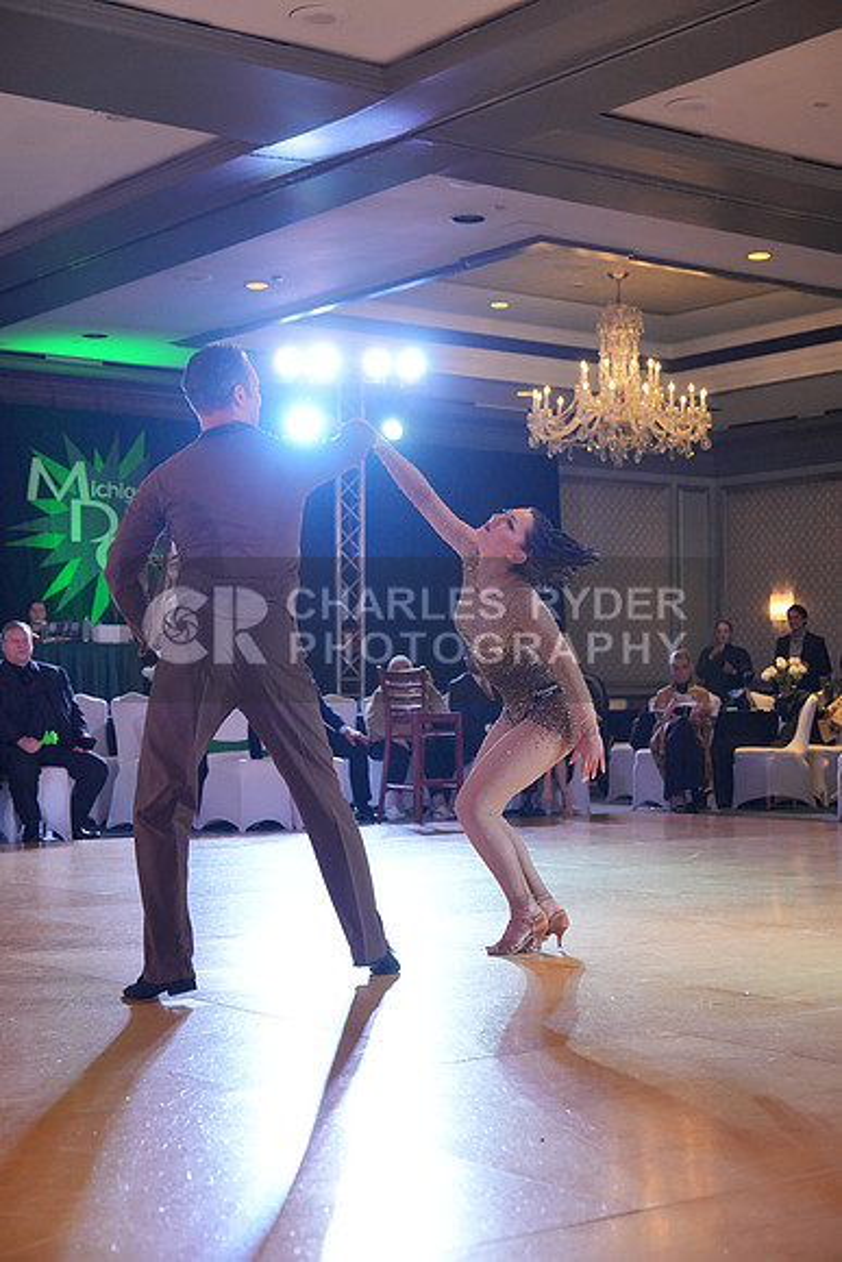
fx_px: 1998
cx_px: 421
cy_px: 631
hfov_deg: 23.8
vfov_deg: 35.0
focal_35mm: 57
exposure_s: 1/400
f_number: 4
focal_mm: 57
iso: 3200
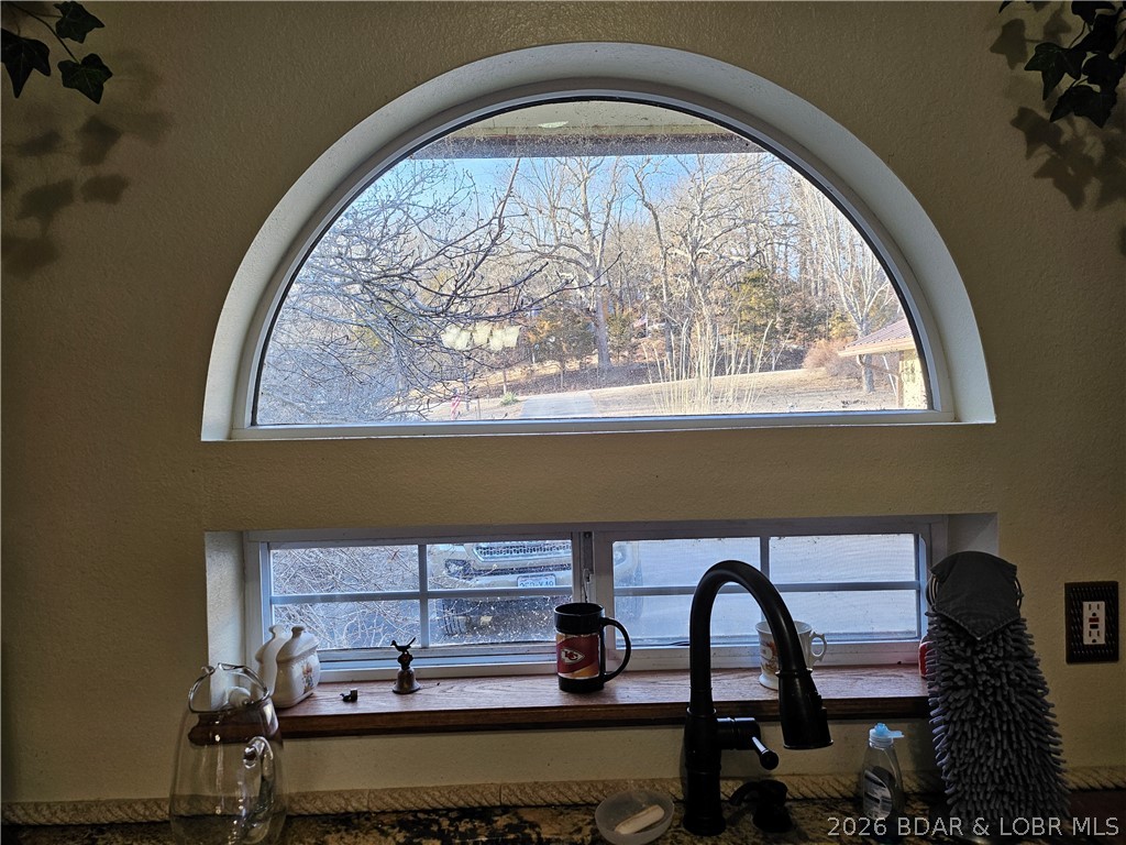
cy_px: 422
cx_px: 563
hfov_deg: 71.6
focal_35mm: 24
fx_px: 781
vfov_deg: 56.8
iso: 80
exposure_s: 1/120
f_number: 1.8
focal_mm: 5
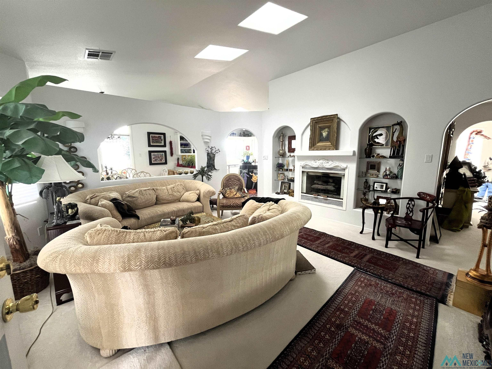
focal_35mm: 14
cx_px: 246
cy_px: 184
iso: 320
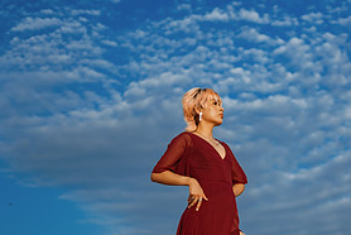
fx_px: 712
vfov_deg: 18.3
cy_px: 229
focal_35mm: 73
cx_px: 303
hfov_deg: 26.9
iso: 100
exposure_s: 1/8000
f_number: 1.4
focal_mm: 35
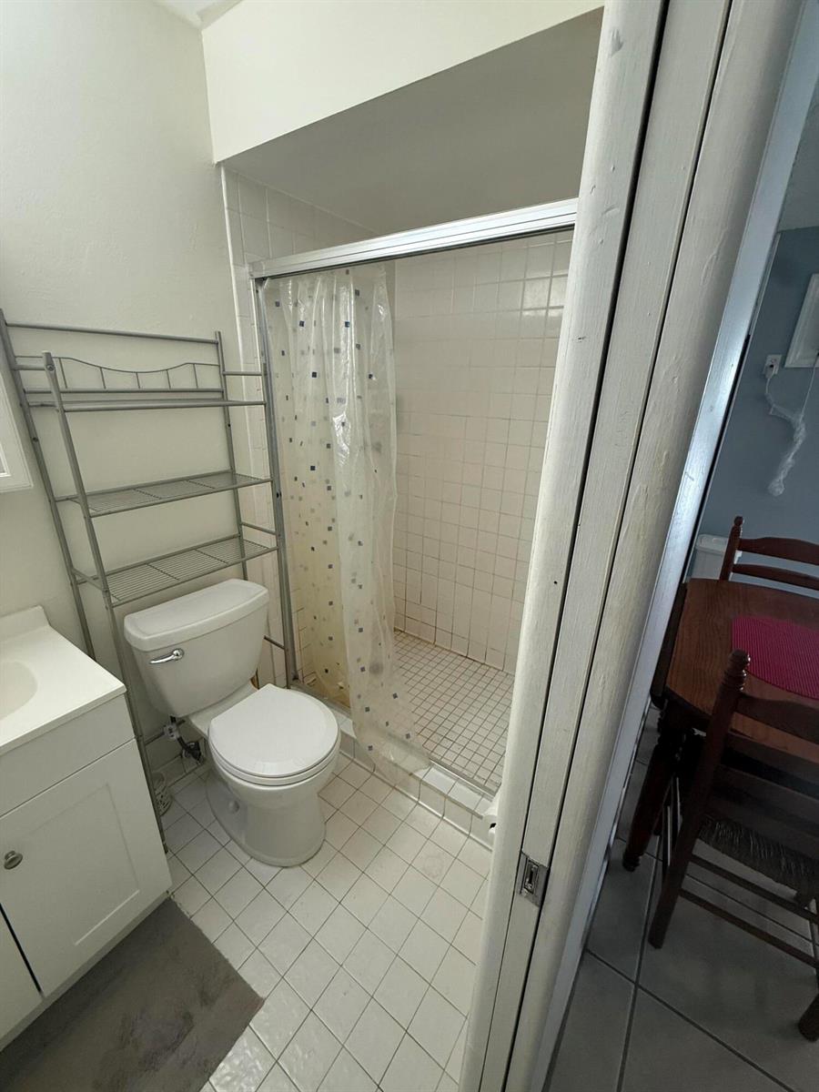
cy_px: 546
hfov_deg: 85.7
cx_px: 410
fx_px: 442
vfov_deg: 102.1
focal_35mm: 14
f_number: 2.2
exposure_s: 1/120
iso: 200
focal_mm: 2.22
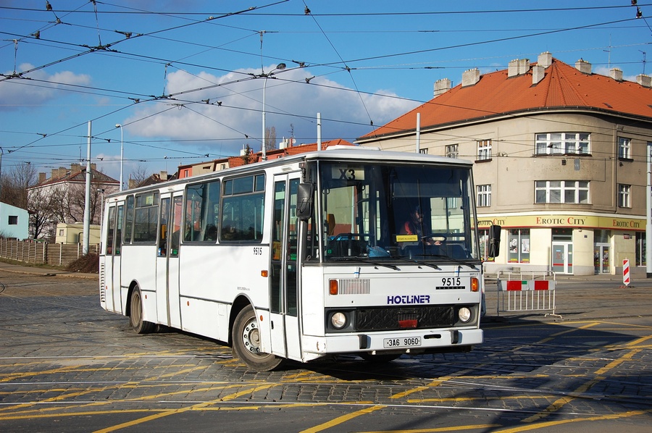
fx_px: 923
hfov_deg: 38.9
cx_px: 326
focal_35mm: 51
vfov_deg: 26.4
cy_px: 216
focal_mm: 34
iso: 200
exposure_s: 1/1250
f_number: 5
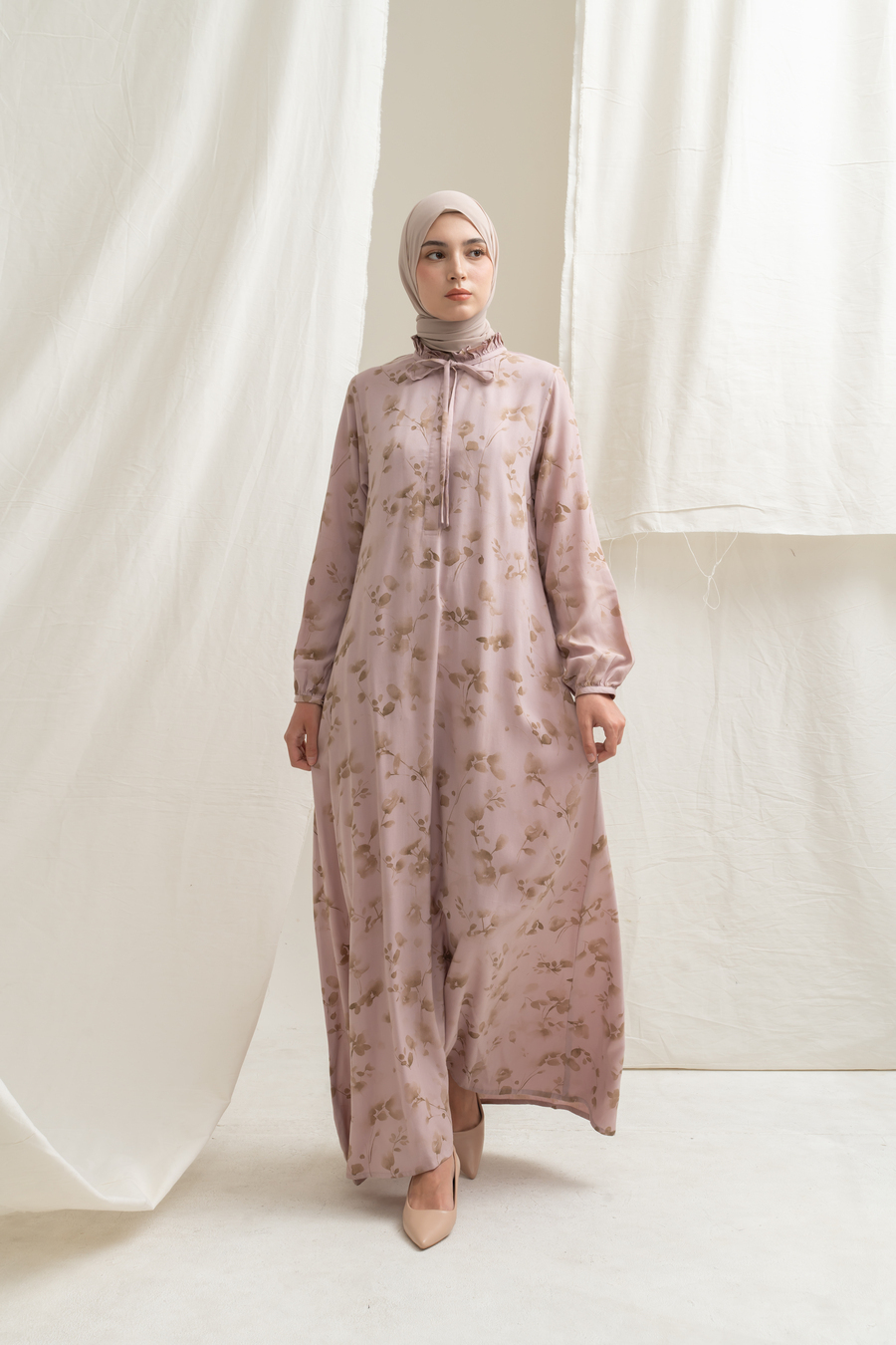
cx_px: 448
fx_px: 1829
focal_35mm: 49
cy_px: 672
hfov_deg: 27.5
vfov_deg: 40.3
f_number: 11
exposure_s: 1/160
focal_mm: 49
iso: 100
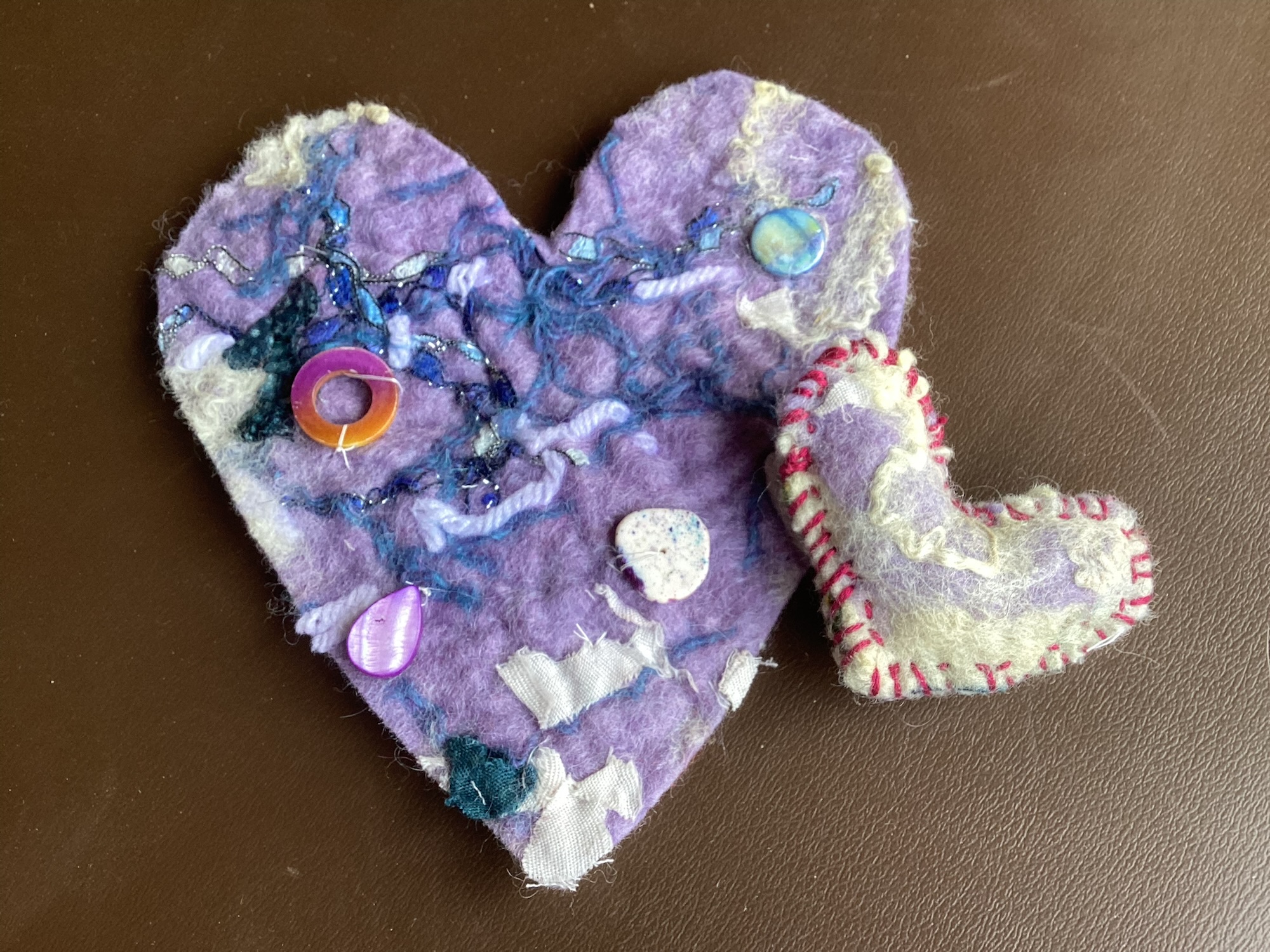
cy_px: 476
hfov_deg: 58.4
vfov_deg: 45.4
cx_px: 635
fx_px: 1137
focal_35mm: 31
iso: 40
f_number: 2.4
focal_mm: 3.3
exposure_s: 1/120
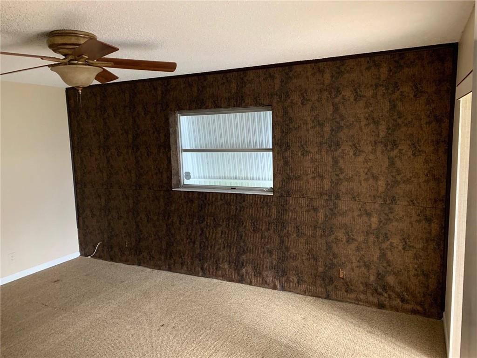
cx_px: 238
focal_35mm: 26
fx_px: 358
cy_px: 179
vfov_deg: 53.1
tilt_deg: -8.6
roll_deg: +1.9
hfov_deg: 67.3
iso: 400
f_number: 1.8
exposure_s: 1/39
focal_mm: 4.25
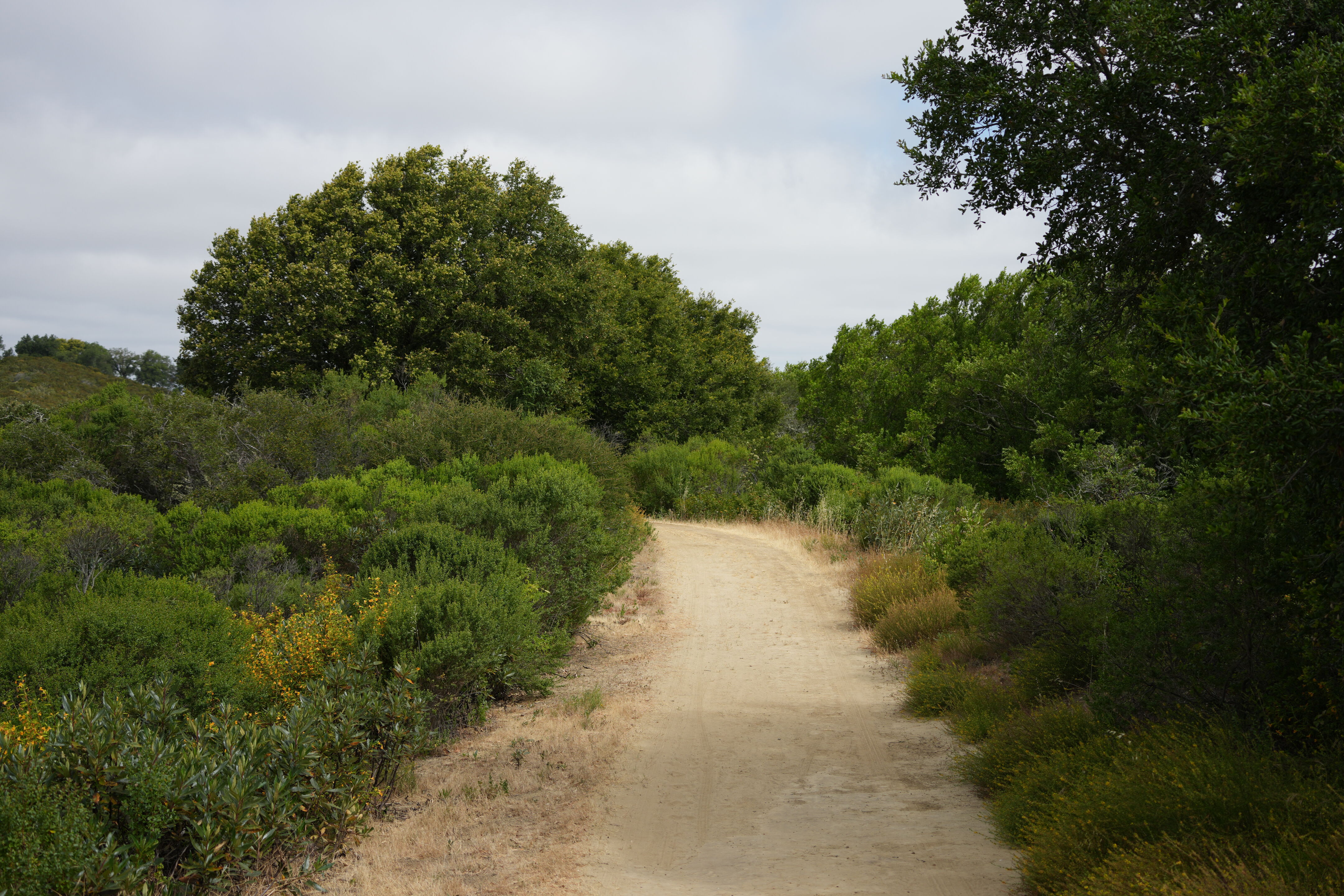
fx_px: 1867
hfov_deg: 39.6
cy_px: 448
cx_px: 672
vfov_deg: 27.0
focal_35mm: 50
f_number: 4.5
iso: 160
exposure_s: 1/1000
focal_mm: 50
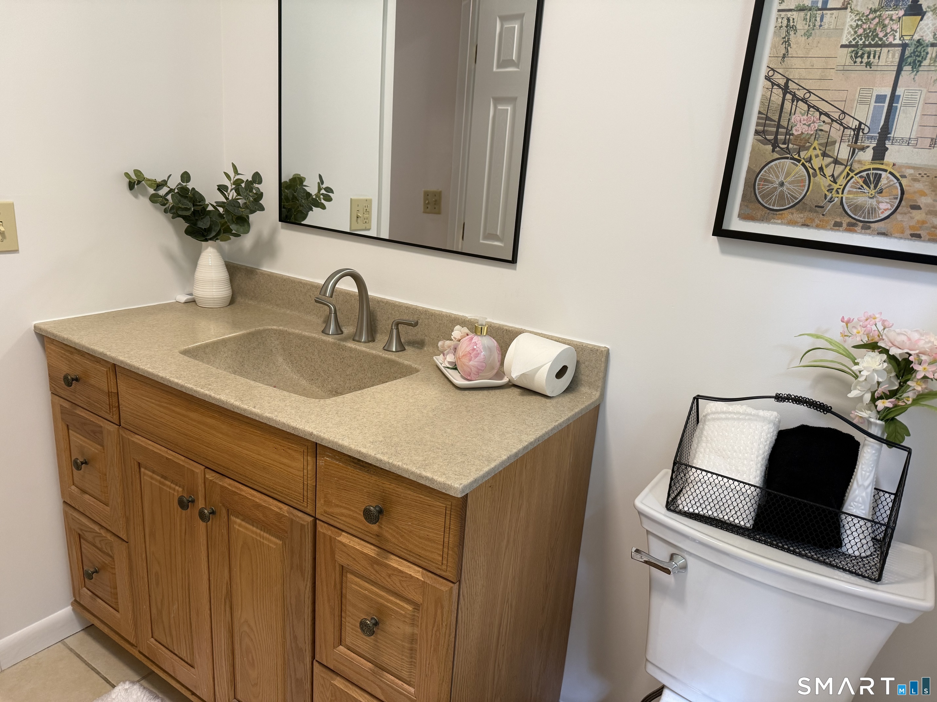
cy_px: 351
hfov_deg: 71.6
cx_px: 468
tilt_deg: -16.5
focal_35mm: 24
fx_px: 650
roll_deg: -4.0
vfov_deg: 56.8
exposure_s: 1/60
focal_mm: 6.76
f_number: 1.78
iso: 160
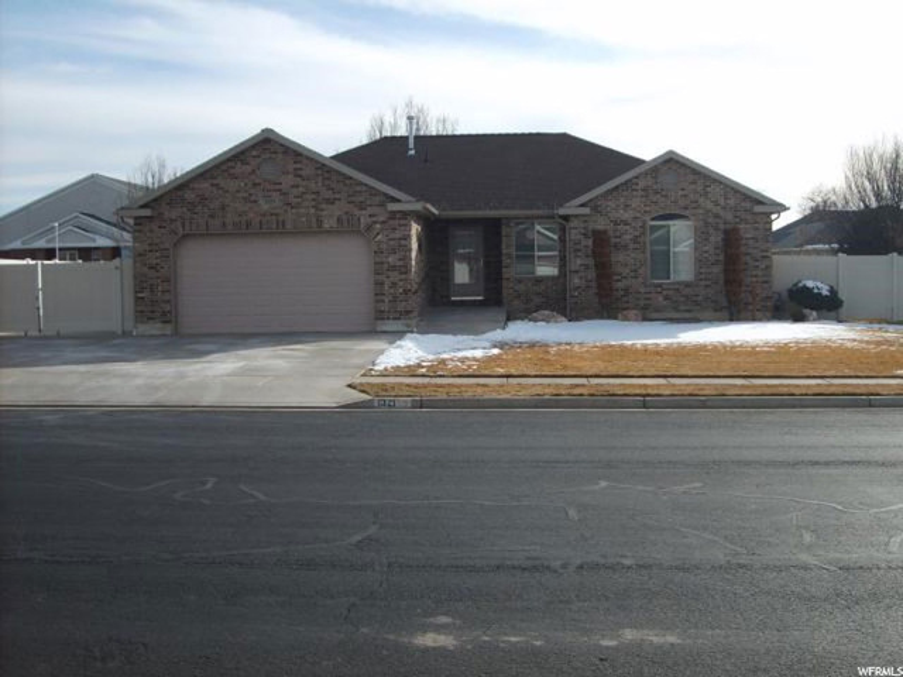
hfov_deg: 43.9
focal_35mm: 43
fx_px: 1122
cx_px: 452
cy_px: 338
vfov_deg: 33.6
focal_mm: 7.2
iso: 50
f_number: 7.7
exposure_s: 1/250
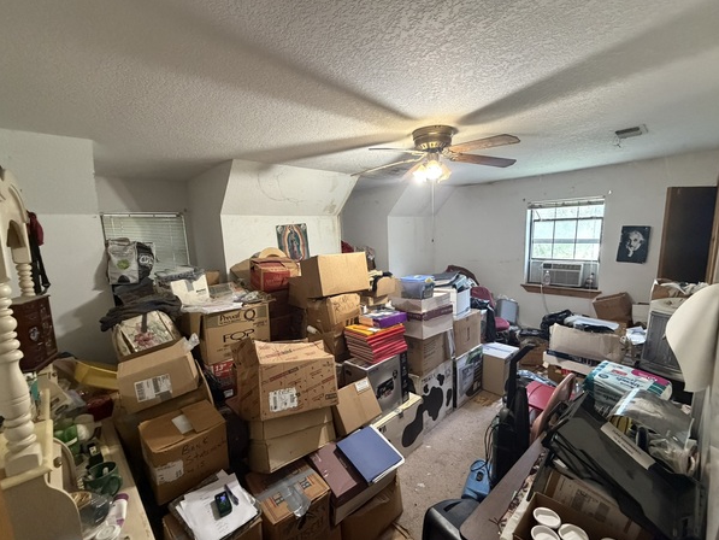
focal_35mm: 15
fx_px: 312
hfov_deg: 98.2
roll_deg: +1.8
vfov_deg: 81.7
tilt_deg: -10.3
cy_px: 284
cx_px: 365
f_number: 2.2
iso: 640
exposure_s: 1/60
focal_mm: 2.22
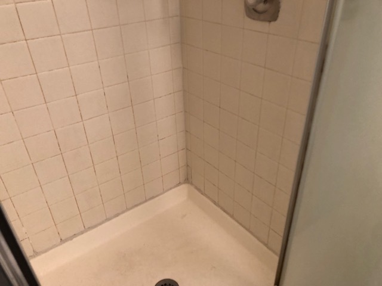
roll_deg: +3.7
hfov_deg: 63.4
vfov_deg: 49.7
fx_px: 309
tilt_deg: -32.1
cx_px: 191
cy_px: 143
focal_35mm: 28
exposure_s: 1/15
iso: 40
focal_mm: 4
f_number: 1.8
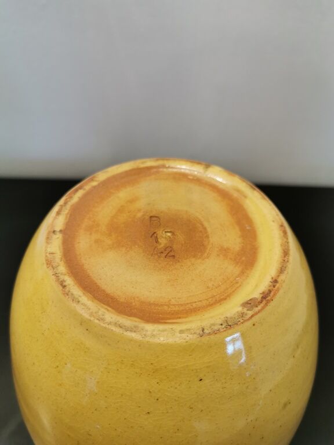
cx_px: 167
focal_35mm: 27
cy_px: 222
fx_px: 347
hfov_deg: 51.4
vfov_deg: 65.3
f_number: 1.8
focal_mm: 5.58
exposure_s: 1/50
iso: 125
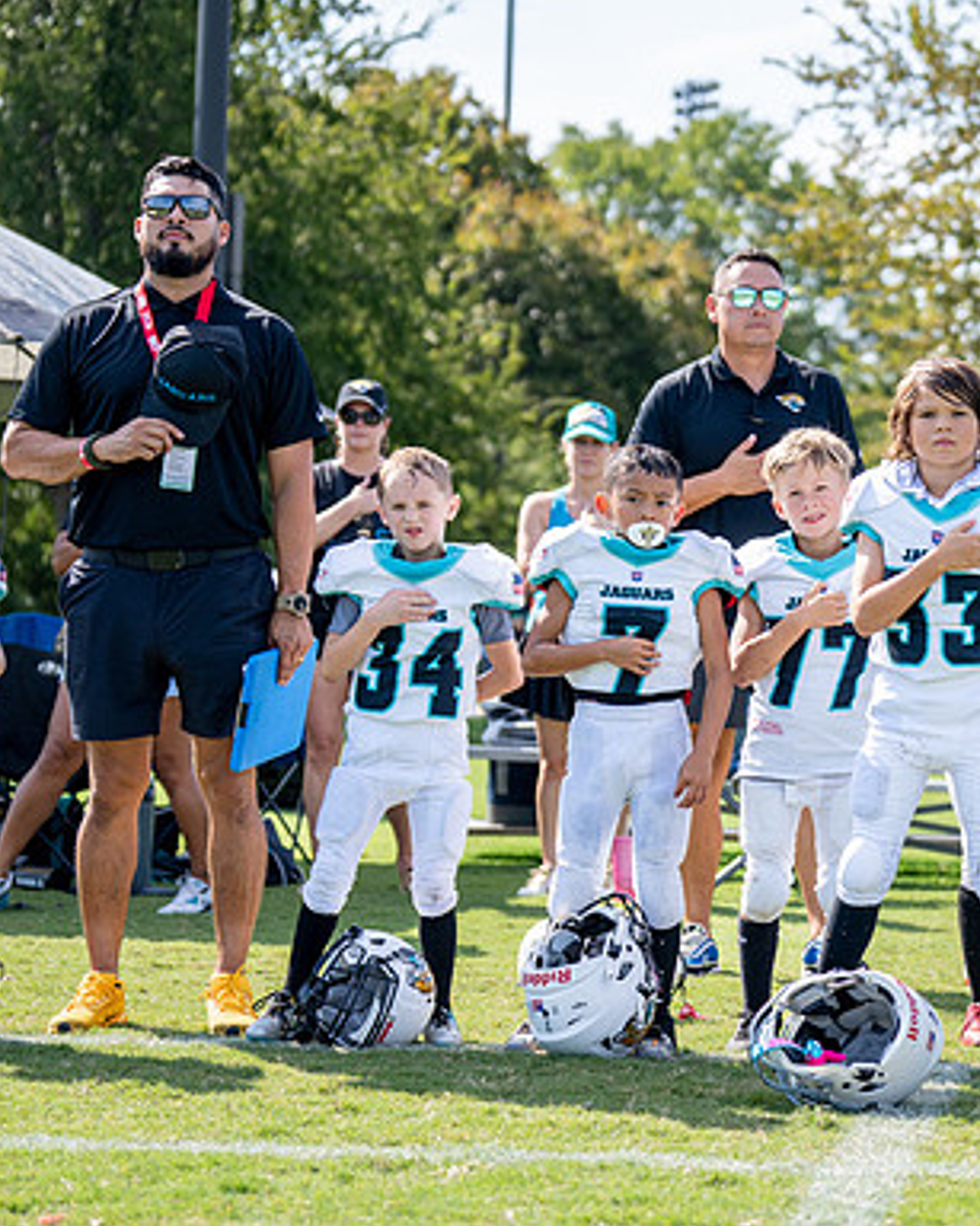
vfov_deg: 18.8
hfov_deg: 15.0
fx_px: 3700
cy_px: 611
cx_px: 771
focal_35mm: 102
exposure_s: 1/1600
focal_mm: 70
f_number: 2.8
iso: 160
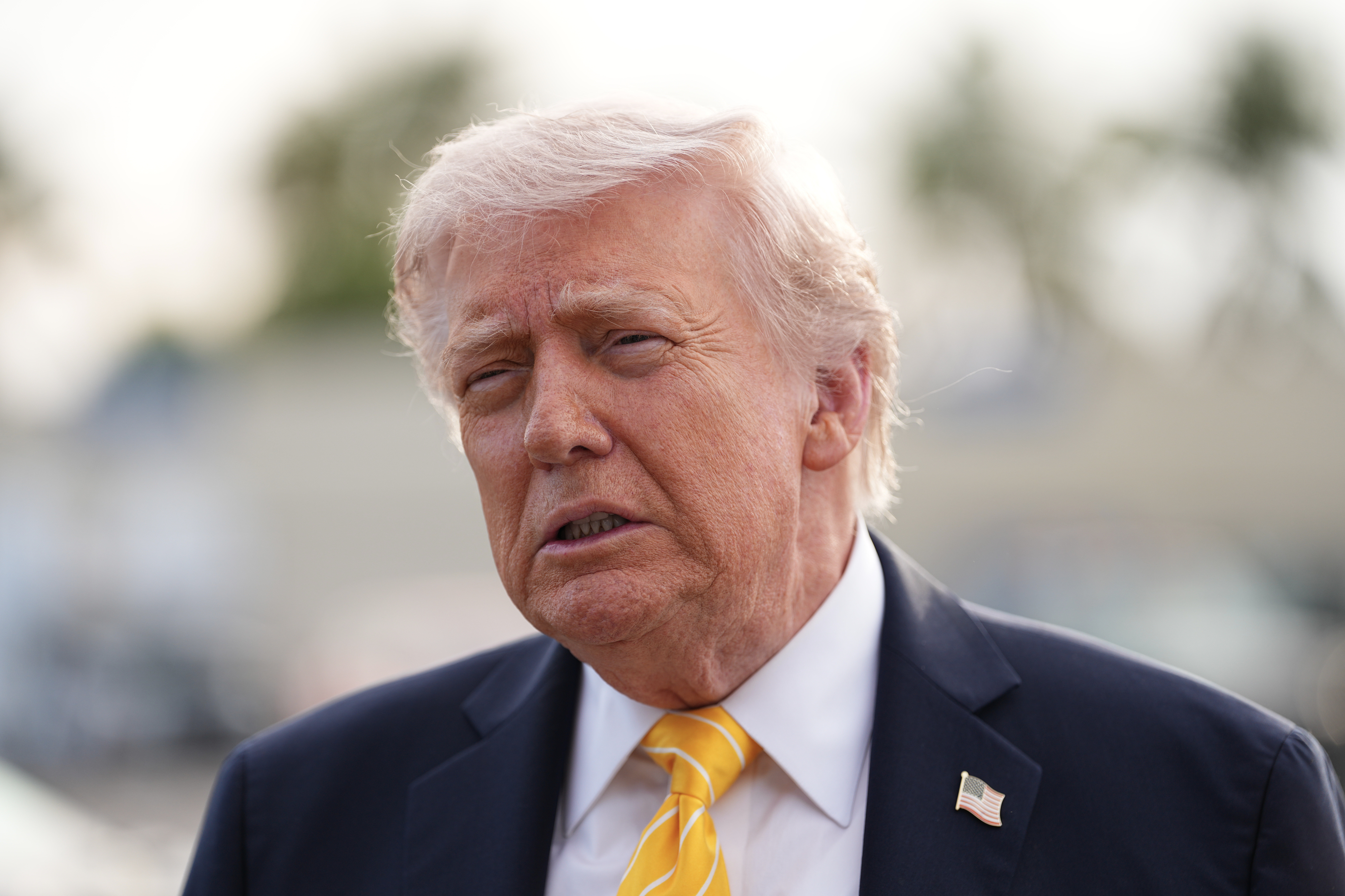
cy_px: 448
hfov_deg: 11.5
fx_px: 6650
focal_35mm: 178
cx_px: 672
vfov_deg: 7.7
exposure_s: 1/500
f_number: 2.8
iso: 125
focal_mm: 178
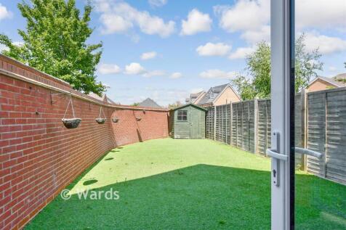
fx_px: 183
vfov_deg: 64.5
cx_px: 173
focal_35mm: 19
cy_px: 115
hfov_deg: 86.9
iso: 320
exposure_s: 1/640
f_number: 9
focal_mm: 13
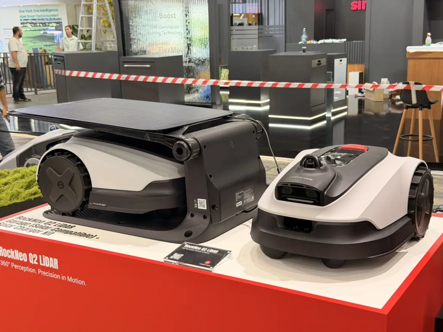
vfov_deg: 30.3
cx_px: 222
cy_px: 166
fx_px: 614
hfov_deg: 39.7
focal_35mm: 48
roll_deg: +2.6
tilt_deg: -12.9
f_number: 1.78
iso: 80
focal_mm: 6.76
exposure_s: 1/100
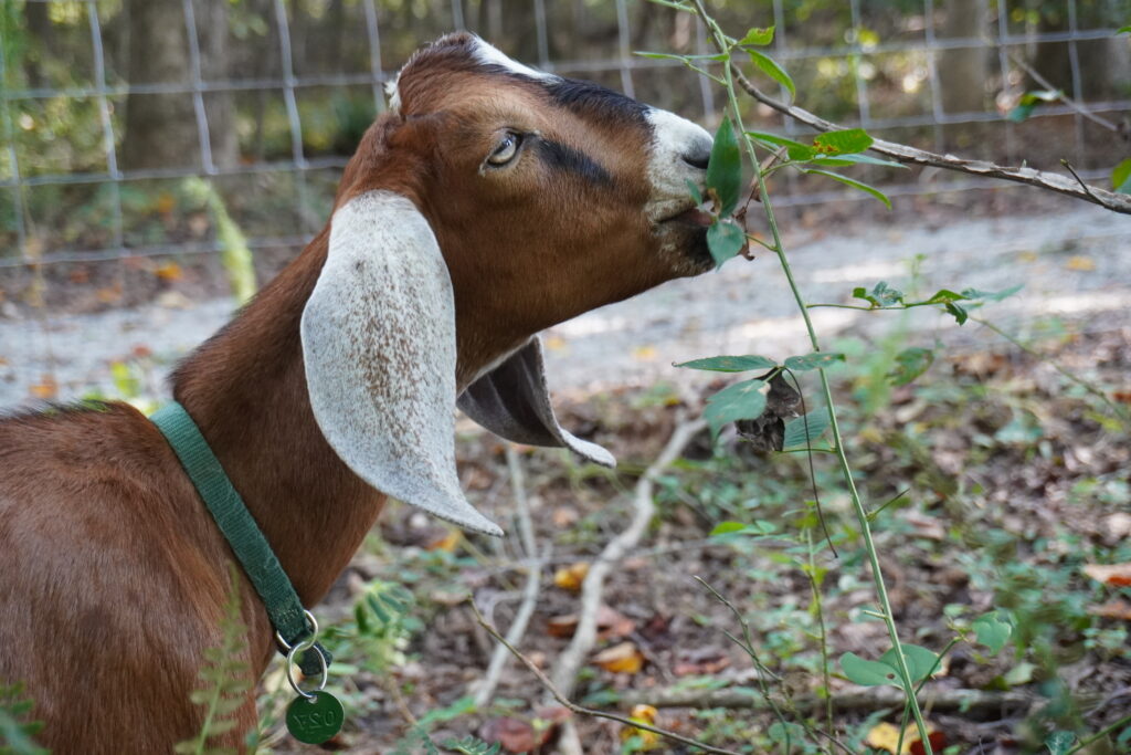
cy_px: 378
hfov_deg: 30.5
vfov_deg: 20.6
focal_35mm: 66
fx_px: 2074
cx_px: 566
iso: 2000
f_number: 5.6
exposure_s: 1/160
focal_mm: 44
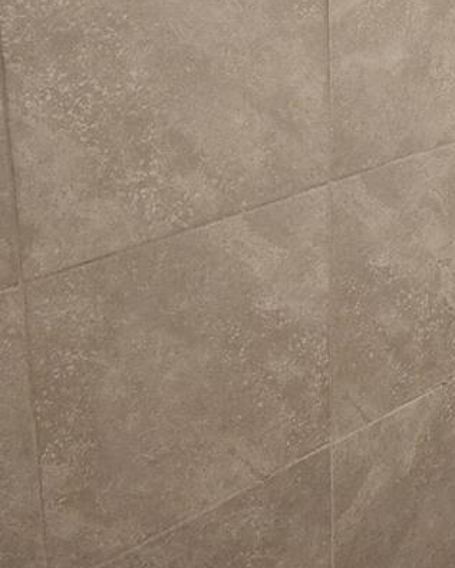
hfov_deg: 20.8
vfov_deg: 26.5
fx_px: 1144
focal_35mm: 68
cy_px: 6
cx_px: 566
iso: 640
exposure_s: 1/60
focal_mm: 6.4
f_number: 1.8
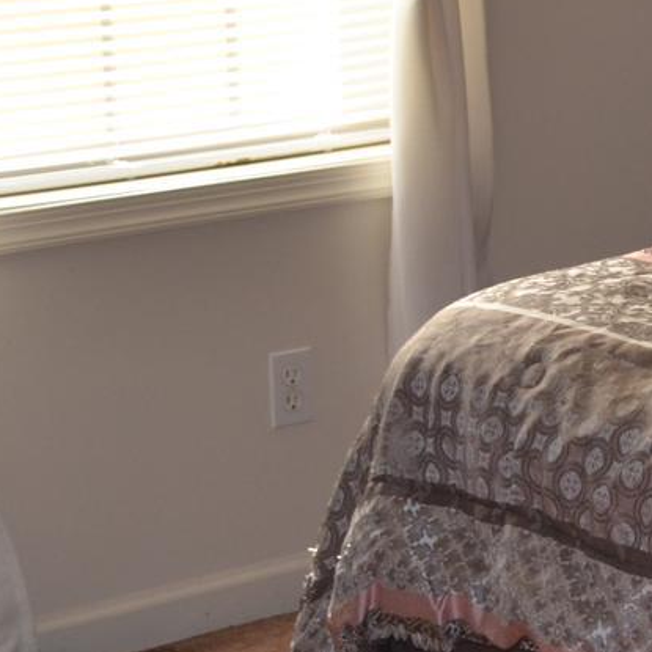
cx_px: 1046
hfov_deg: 11.9
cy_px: 69
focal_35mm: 138
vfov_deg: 12.6
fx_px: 2941
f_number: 3.8
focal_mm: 22
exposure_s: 1/60
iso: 400
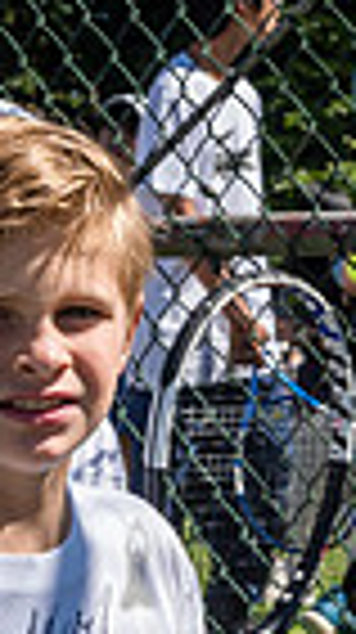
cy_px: 818
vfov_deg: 8.2
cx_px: 178
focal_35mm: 261
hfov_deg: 4.6
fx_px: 4393
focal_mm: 52
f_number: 8
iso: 200
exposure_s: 1/400
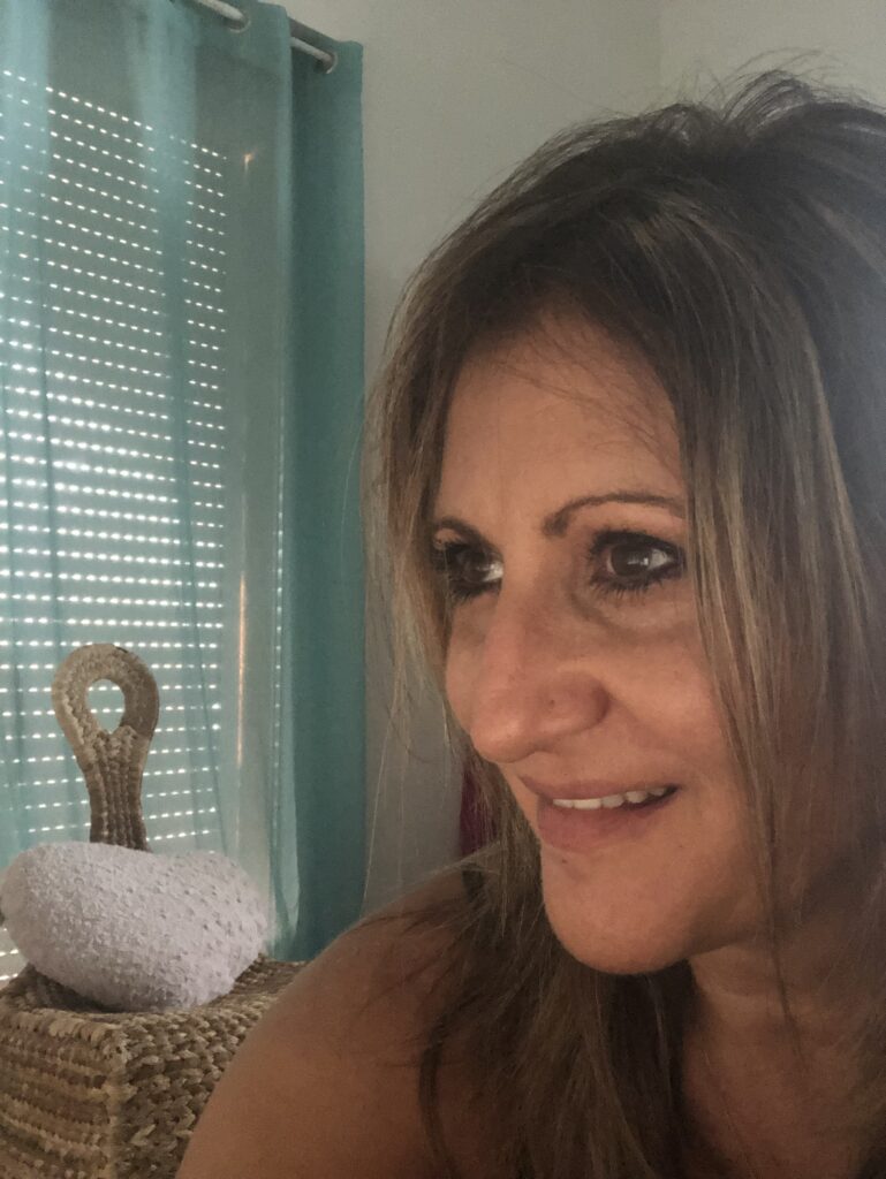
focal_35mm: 32
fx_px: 1091
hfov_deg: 44.2
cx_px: 443
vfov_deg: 56.8
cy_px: 590
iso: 400
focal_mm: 2.87
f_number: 2.2
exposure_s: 1/17
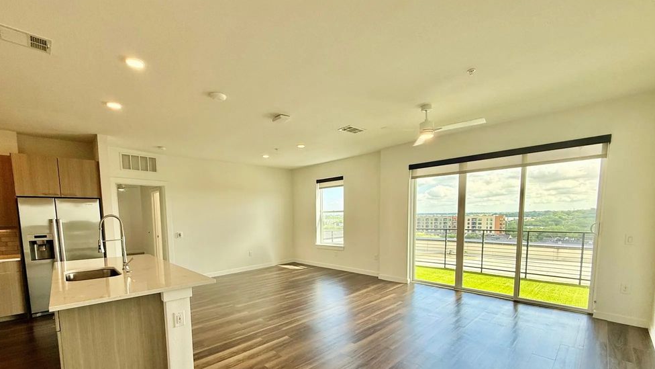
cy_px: 242
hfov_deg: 99.3
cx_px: 317
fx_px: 278
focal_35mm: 16
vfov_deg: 65.5
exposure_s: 1/177
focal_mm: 2.22
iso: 64
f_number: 2.2
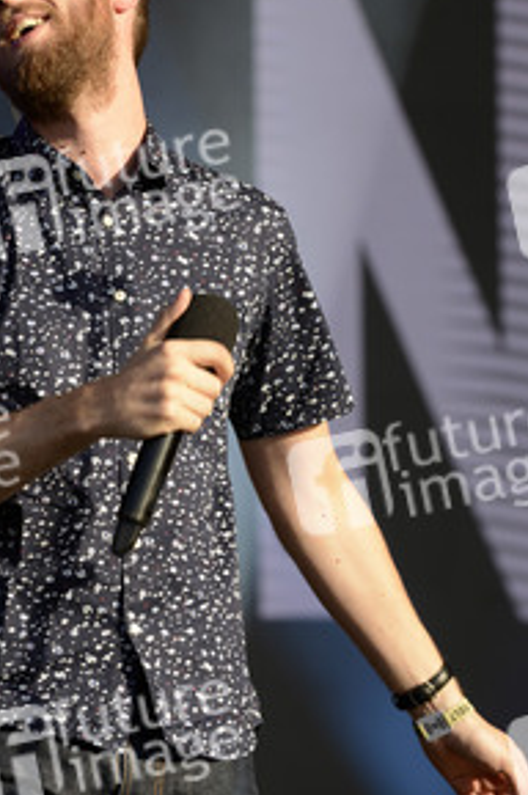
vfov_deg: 8.3
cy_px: 333
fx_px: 5491
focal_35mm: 249
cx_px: 179
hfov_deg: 5.5
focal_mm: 180
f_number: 6.3
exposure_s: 1/640
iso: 400
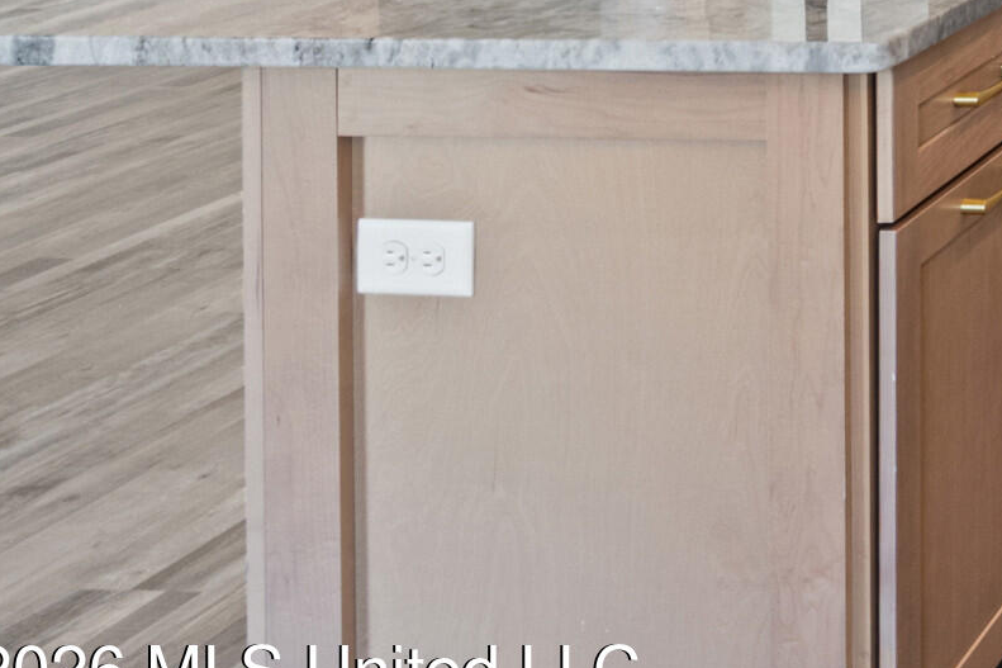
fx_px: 1836
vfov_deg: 17.6
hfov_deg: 21.4
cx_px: 1753
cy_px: -443
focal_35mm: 66
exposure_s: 1/10
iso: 640
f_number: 8
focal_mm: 18
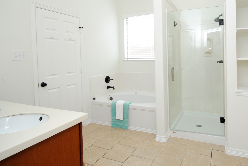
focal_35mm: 22
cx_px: 155
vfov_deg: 56.4
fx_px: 152
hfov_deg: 77.1
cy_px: 59
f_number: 4
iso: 200
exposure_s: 1/60
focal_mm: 10
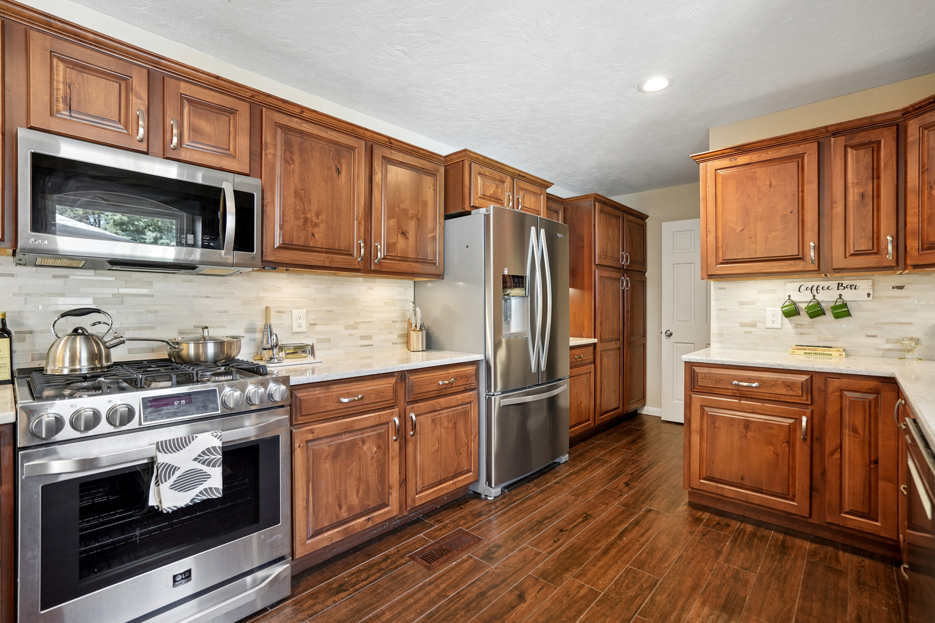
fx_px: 416
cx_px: 468
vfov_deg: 73.7
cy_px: 312
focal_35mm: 16
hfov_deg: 96.7
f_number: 4
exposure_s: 1/13
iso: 400
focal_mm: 16
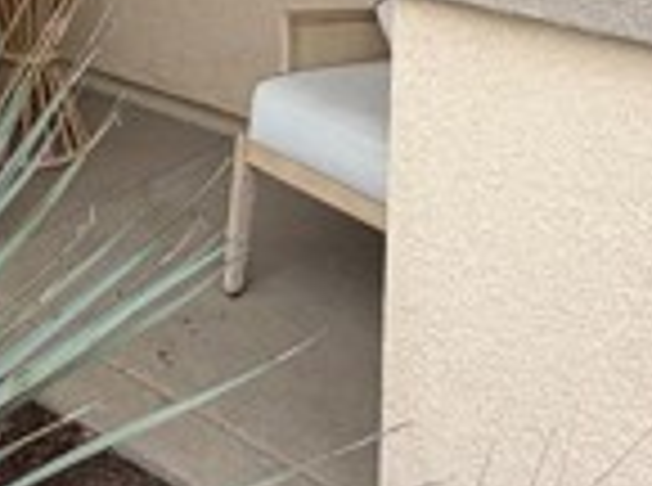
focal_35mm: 62
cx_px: 148
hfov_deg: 30.6
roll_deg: -1.0
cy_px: -270
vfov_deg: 19.9
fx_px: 1165
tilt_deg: -0.7
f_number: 2.2
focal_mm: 2.22
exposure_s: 1/502
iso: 50
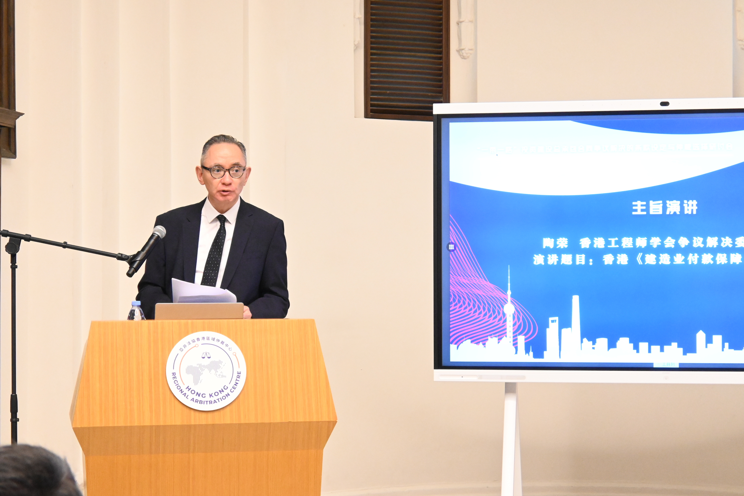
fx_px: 1550
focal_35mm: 75
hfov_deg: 27.0
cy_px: 248
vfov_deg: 18.2
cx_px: 372
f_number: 6.3
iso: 6400
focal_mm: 50
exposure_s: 1/60
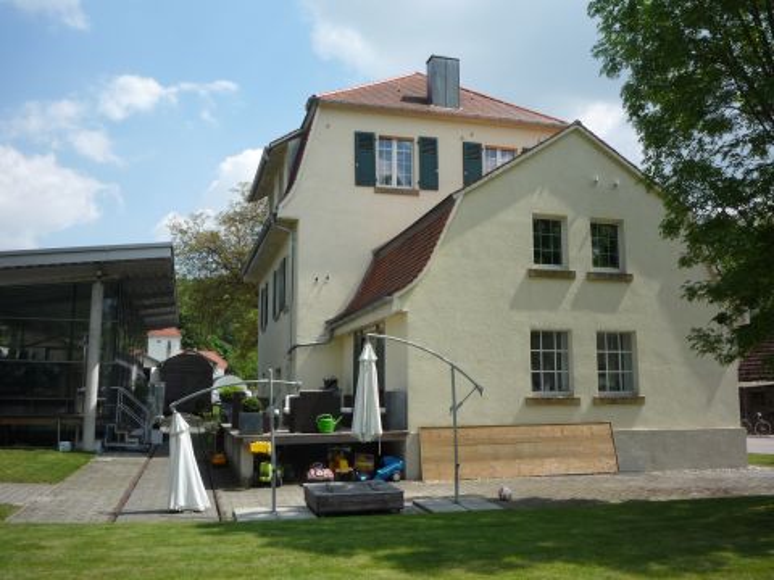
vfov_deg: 44.2
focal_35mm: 32
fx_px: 716
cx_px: 387
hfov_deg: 56.8
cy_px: 290
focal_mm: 5.2
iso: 100
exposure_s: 1/400
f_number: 5
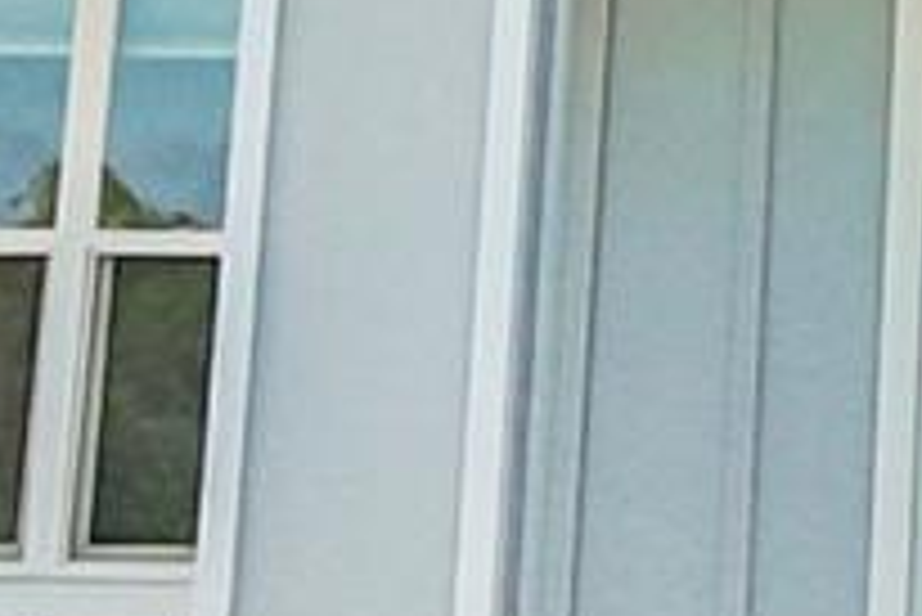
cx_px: 1421
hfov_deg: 15.9
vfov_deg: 11.5
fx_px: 2999
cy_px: -155
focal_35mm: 117
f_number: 7.1
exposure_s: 1/250
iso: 200
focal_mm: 10
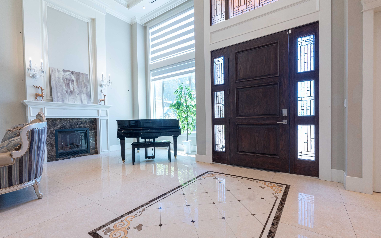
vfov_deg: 68.0
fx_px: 177
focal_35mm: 17
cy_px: 123
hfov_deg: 94.3
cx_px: 184
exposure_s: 1/15
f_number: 8
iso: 800
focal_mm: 16
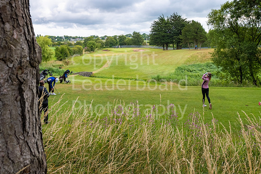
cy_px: 87
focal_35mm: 36
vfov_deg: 36.8
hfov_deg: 53.2
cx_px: 130
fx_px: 261
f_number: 6.3
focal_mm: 24
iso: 400
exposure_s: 1/500
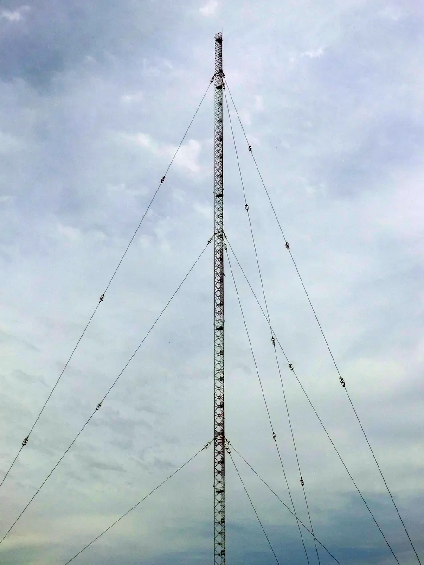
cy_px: 278
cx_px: 218
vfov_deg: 44.8
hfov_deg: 34.3
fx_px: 686
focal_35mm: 42
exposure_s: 1/400
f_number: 8.8
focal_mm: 7.1
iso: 80
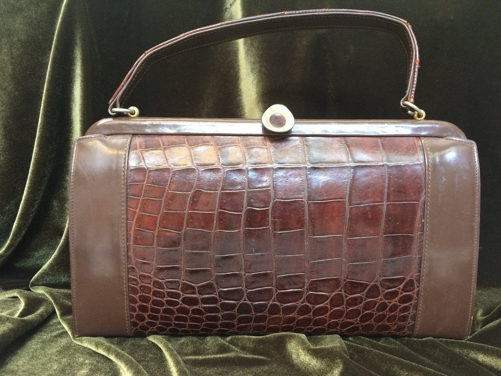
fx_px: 434
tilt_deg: -10.0
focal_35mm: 30
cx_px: 254
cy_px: 194
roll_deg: -0.2
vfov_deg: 46.8
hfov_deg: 60.0
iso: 200
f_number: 2.2
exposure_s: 1/33
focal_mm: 4.15
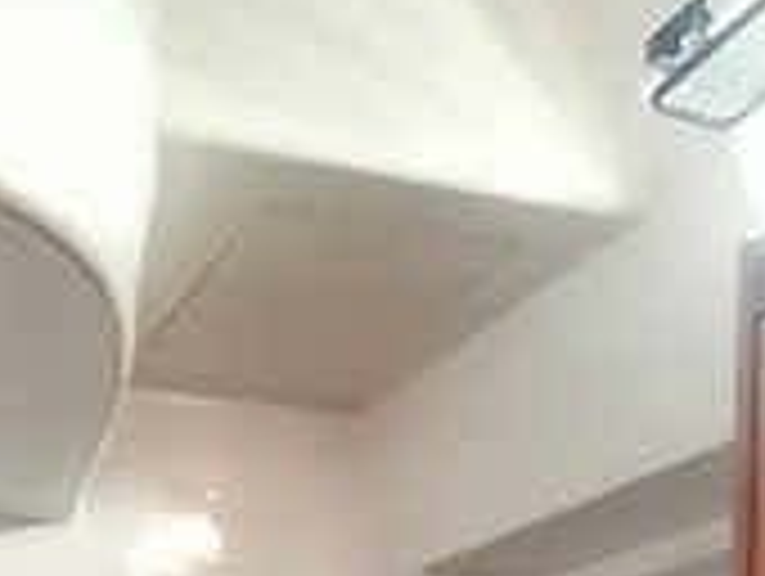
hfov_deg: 29.8
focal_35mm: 64
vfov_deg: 18.7
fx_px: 1416
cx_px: 207
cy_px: 981
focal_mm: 1.78
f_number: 2.4
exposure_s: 1/16.7
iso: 640
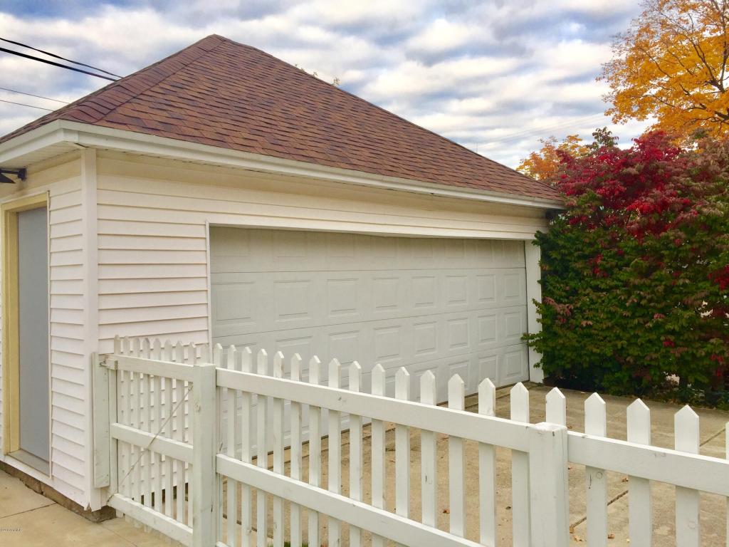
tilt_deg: +1.0
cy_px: 274
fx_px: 611
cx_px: 364
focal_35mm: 29
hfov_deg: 61.7
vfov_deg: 48.2
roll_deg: +0.4
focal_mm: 4.15
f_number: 2.2
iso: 32
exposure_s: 1/150
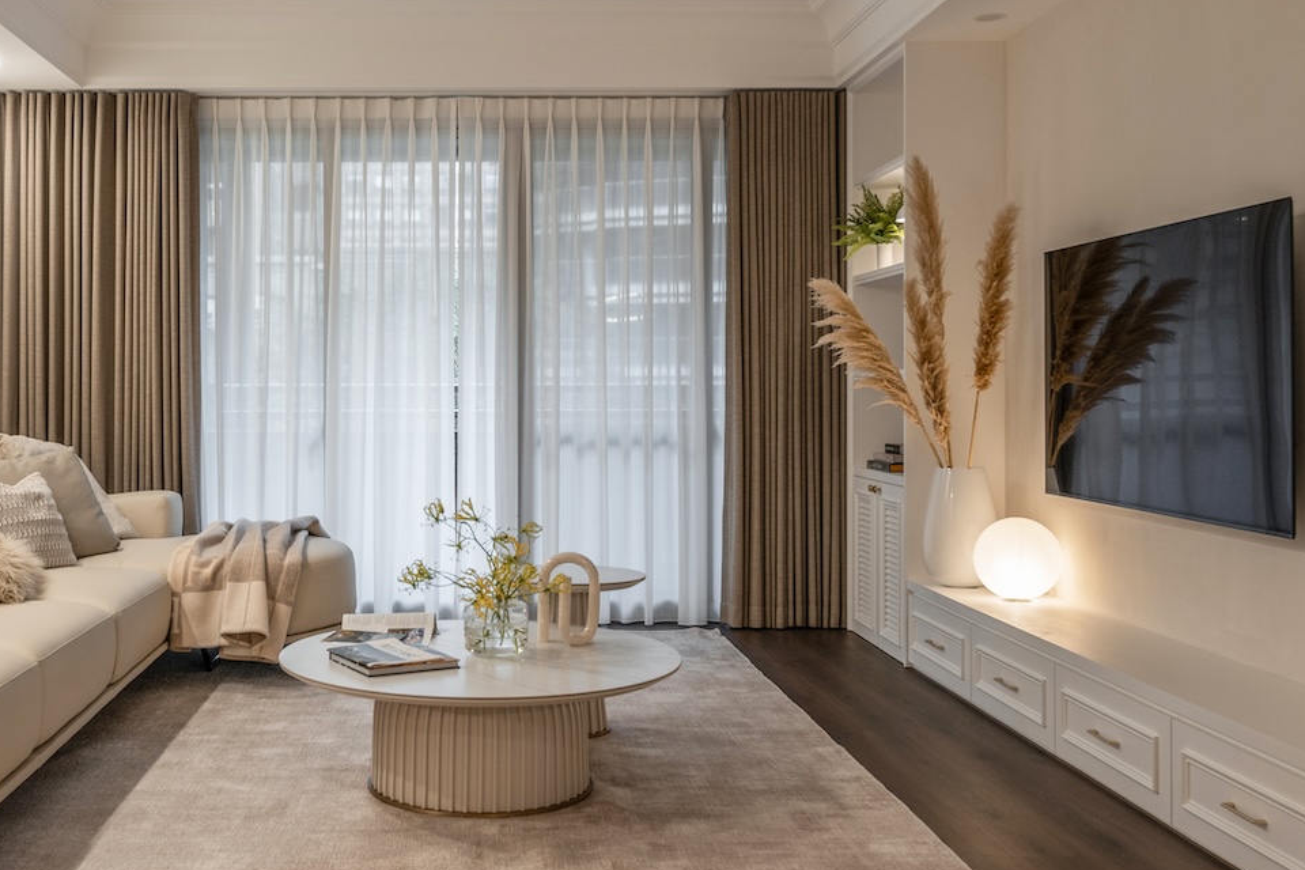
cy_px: 378
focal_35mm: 38
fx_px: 1377
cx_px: 472
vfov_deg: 35.0
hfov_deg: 50.1
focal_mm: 19
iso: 100
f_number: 5.6
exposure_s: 1/8
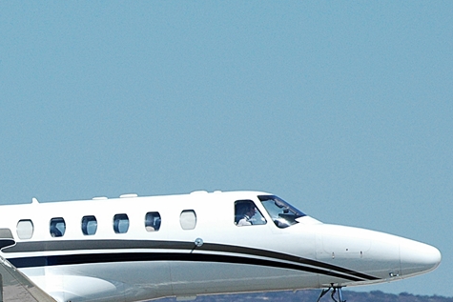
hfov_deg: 2.9
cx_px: -29
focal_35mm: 711
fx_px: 8949
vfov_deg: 1.9
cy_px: 265
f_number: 6.3
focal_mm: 220
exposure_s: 1/2500
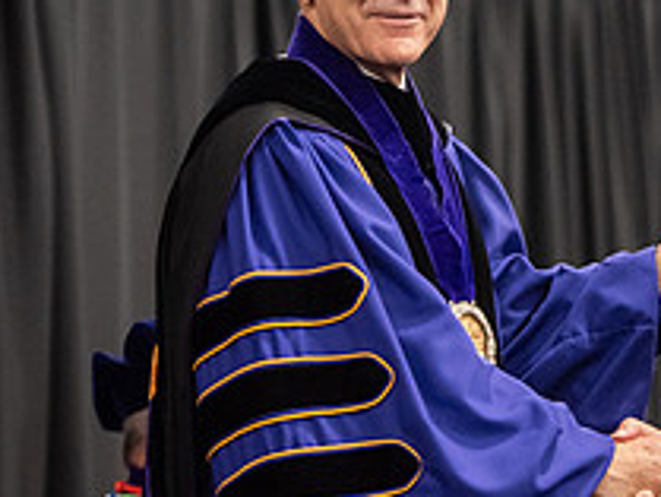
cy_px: -2
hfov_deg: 6.6
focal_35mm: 299
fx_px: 5713
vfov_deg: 5.0
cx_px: 778
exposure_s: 1/200
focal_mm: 112
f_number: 3.2
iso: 2500
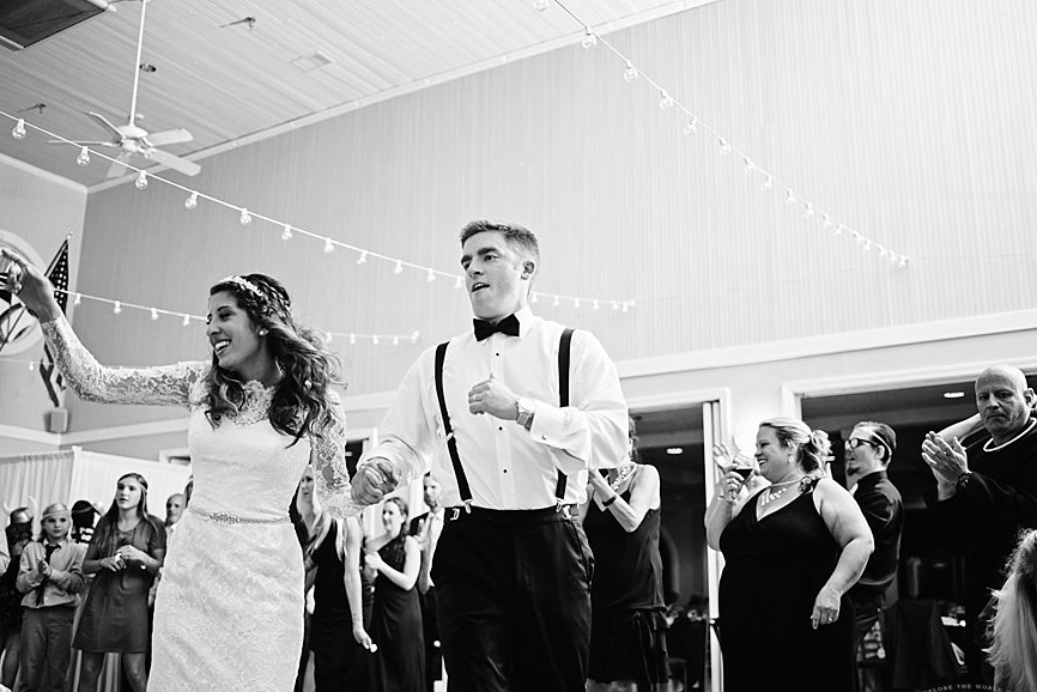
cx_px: 491
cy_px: 368
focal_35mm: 38
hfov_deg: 50.7
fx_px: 1095
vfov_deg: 35.1
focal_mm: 35
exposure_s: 1/200
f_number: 1.8
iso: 320
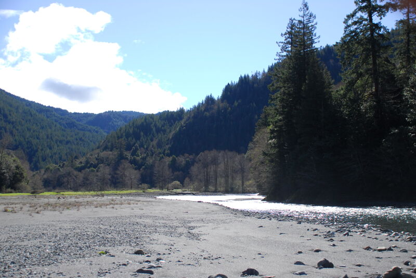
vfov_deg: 29.0
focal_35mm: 46
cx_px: 208
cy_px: 139
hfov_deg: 42.3
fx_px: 538
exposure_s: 1/800
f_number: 4
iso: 160
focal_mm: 31
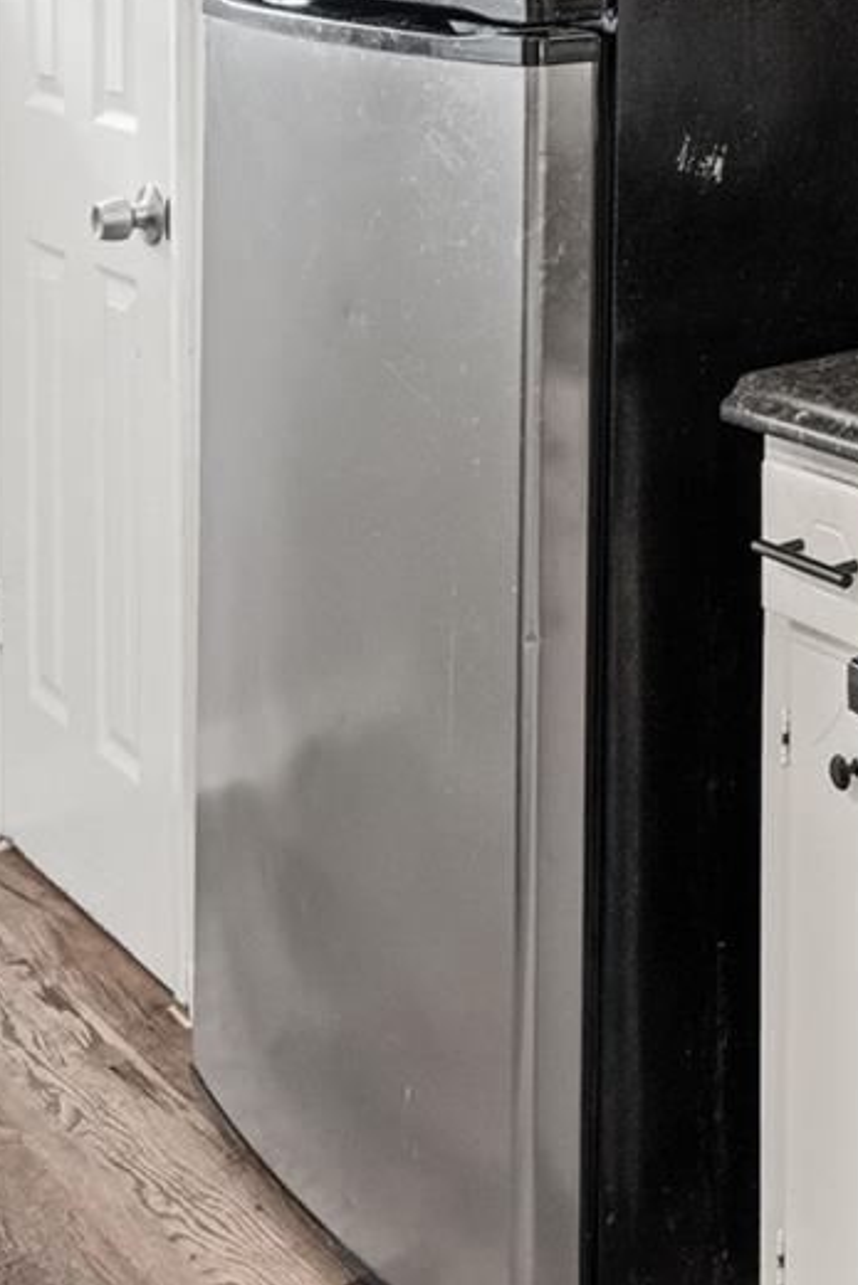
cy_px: -32
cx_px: 1251
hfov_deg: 19.2
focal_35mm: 63
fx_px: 2251
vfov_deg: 29.5
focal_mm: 16
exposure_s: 1/25
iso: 800
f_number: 8
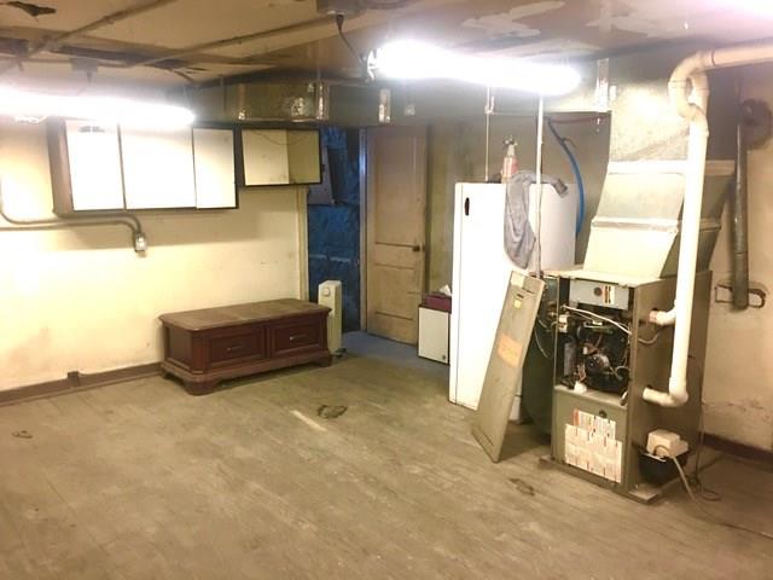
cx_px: 386
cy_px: 290
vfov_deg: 48.2
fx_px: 648
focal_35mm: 29
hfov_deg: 61.7
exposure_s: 1/4
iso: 50
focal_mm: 4.15
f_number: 2.2
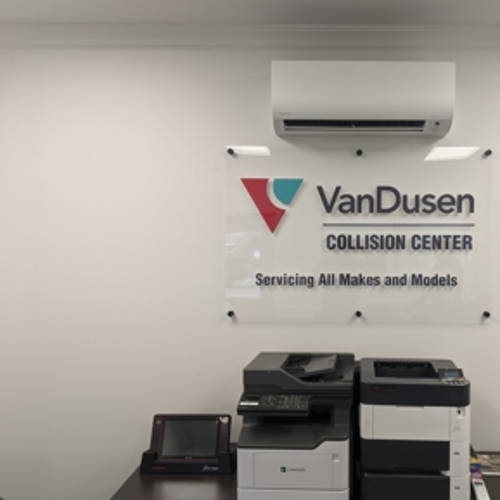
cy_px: 249
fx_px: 539
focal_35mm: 33
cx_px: 339
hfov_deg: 48.8
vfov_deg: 49.7
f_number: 1.8
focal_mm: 4.44
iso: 99
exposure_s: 1/125
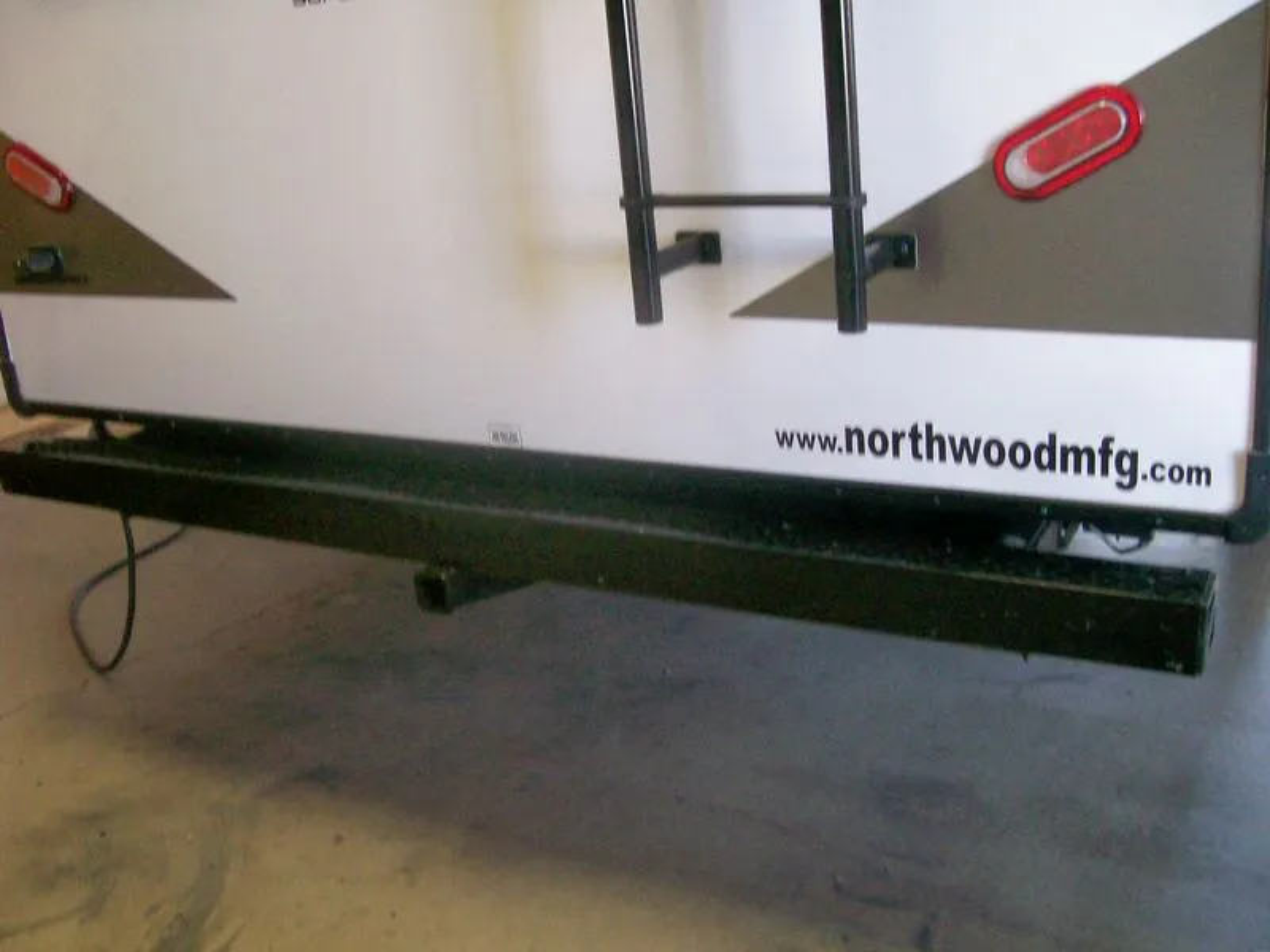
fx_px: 1284
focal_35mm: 35
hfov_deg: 52.6
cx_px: 635
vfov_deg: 40.7
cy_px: 476
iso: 200
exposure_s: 1/64
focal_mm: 5.8
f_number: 2.8
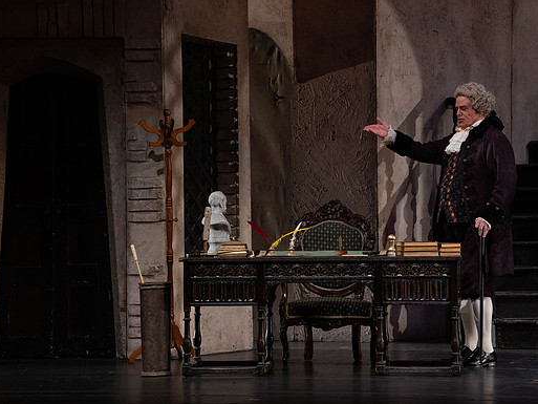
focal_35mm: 200
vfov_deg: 7.4
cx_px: 298
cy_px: 202
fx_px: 3109
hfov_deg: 9.9
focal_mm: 184
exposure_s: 1/250
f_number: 8
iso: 3200
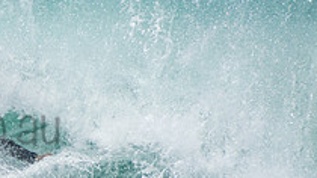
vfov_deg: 0.7
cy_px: 109
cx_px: -100
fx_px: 14572
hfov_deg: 1.2
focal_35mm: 1734
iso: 250
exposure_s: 1/2000
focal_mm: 400
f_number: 5.6
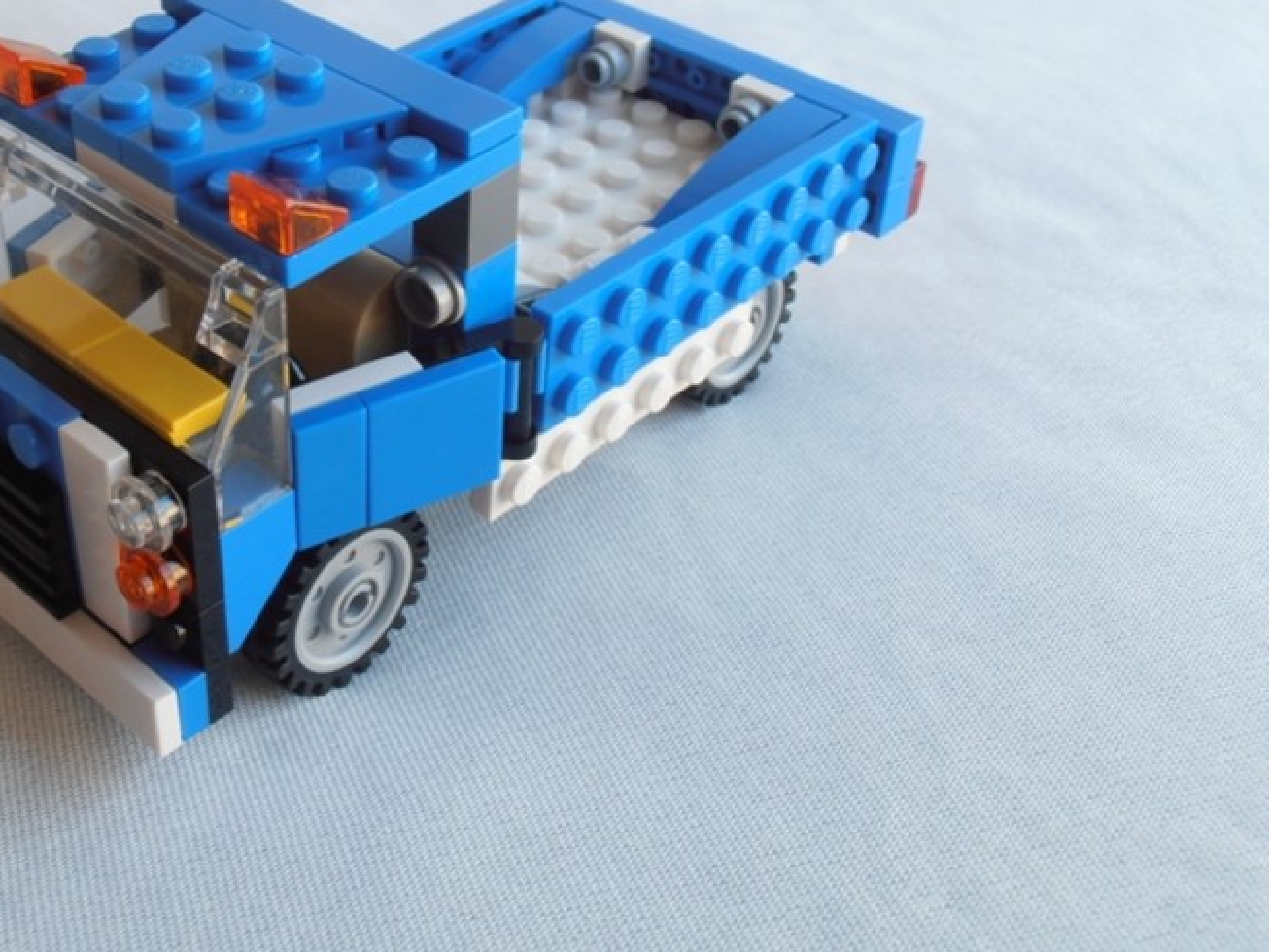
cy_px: 314
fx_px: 1870
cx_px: 404
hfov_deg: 37.0
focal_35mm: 51
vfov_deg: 28.4
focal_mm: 6.61
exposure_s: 1/40
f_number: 3.9
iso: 80
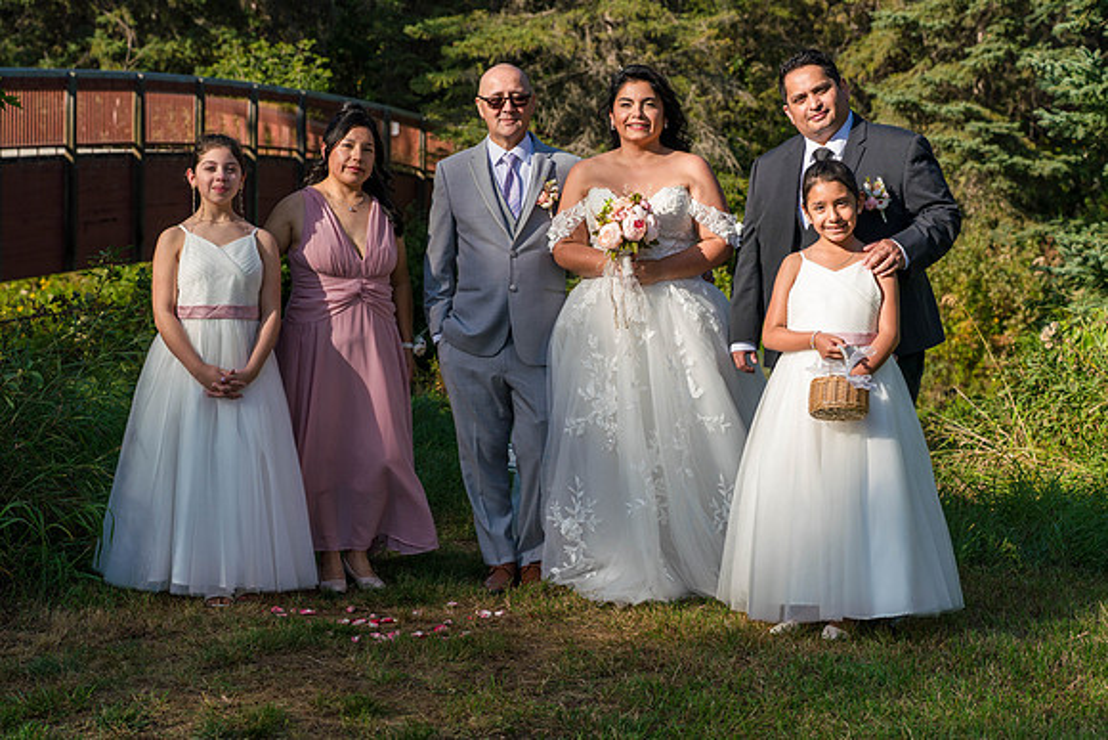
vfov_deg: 18.3
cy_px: 378
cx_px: 542
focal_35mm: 75
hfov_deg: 27.1
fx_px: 2299
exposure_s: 1/800
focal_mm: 70
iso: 250
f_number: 5.6
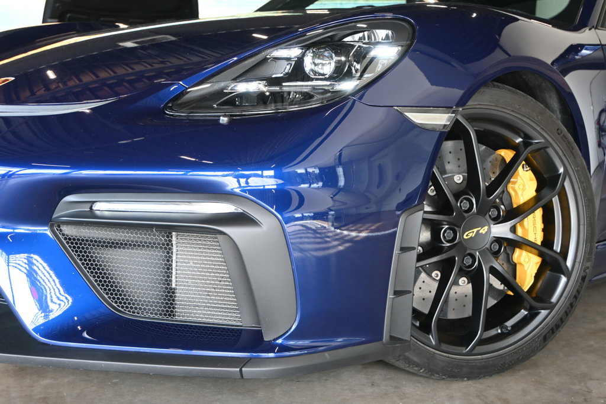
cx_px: 303
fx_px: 859
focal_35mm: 51
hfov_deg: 38.9
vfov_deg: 26.5
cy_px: 202
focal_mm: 34
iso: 500
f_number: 5
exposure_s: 1/50
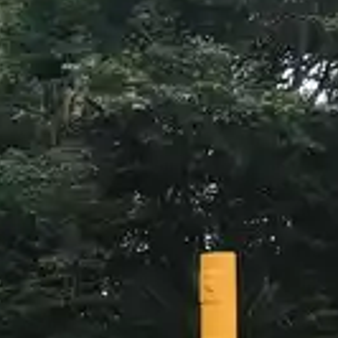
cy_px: 429
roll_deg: +1.6
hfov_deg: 10.5
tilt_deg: +2.6
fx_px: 1646
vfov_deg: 11.4
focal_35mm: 149
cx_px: -407
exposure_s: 1/595
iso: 20
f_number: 1.8
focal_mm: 3.99
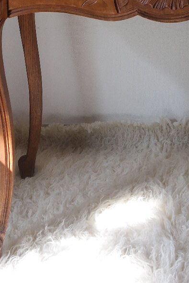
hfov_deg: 15.3
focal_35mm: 88
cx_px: 176
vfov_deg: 20.7
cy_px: -101
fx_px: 693
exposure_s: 1/30
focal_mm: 20
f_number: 5.6
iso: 400
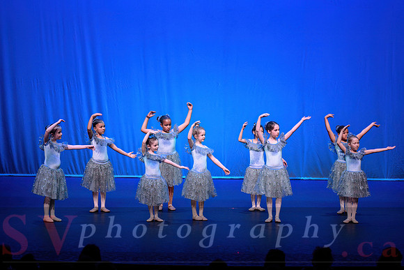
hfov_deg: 18.6
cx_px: 202
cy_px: 135
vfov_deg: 12.5
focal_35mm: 110
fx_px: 1235
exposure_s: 1/400
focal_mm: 110
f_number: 2.8
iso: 1600
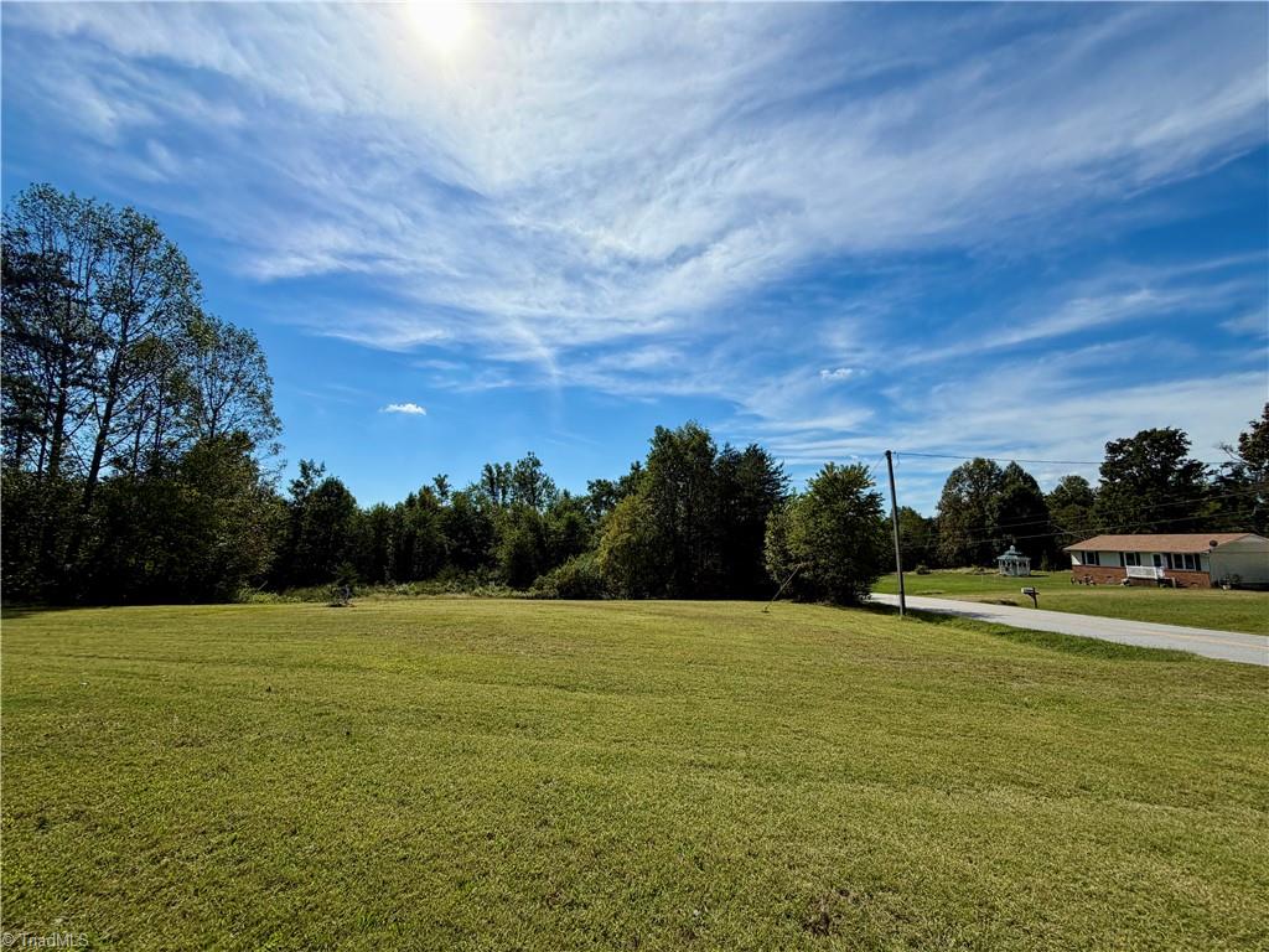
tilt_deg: +11.2
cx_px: 634
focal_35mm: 14
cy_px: 476
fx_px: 513
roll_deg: +2.6
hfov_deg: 102.1
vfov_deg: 85.7
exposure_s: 1/1534
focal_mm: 2.22
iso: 20
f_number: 2.2
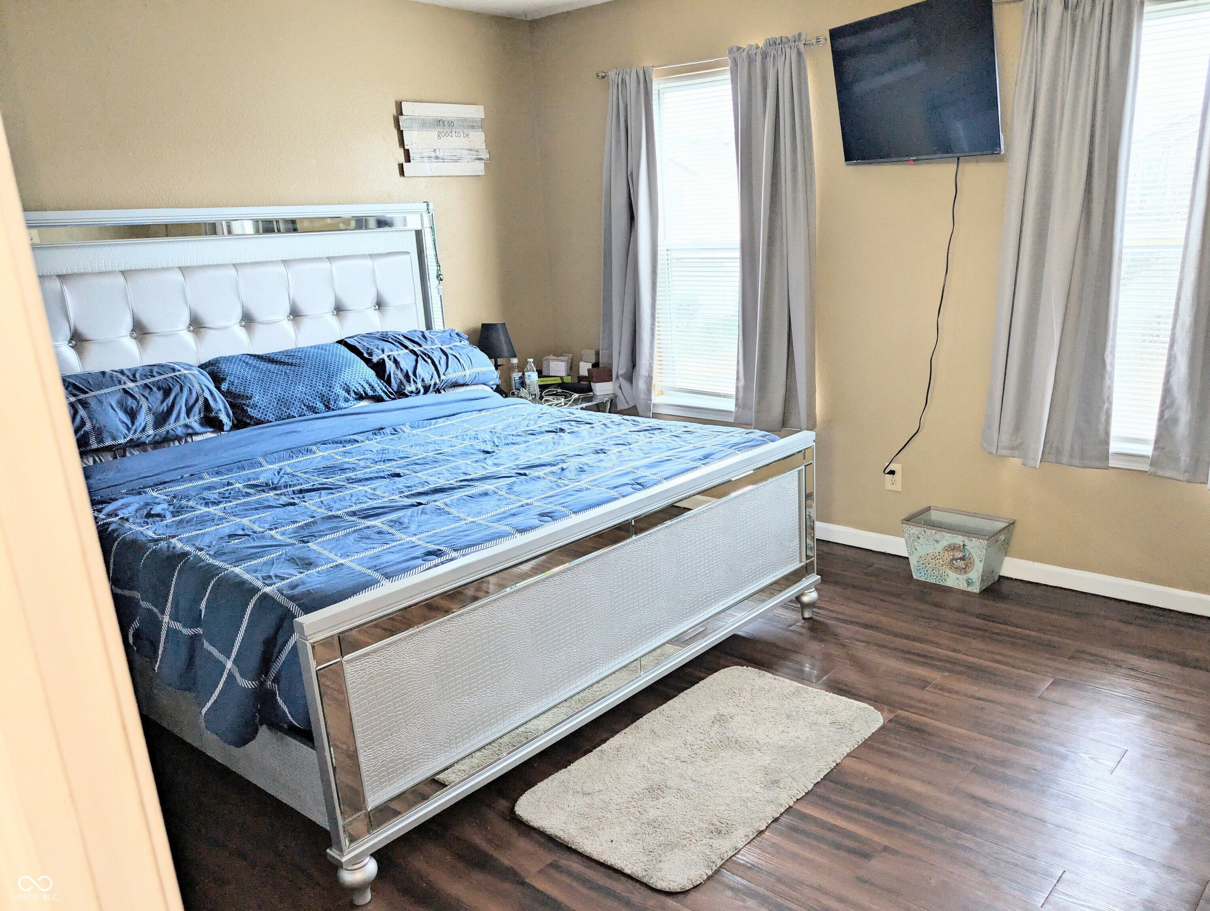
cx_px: 605
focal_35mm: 24
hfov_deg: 71.5
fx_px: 840
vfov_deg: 56.9
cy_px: 456
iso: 48
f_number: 1.68
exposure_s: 1/38.4
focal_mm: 6.9
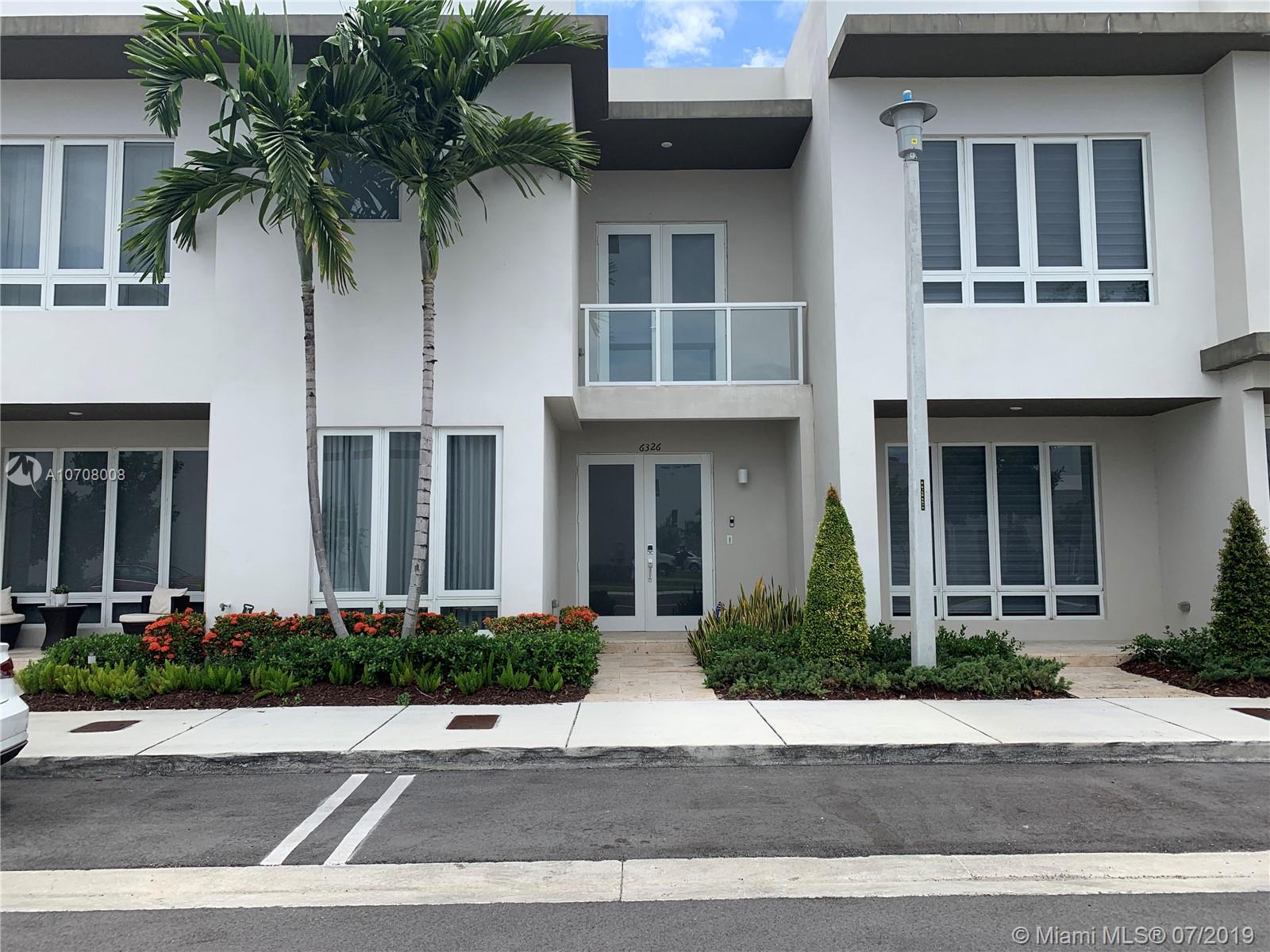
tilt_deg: +5.8
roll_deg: +0.4
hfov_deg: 67.3
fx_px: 954
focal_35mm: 26
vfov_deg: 53.1
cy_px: 476
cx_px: 635
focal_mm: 4.25
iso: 25
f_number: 1.8
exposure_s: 1/1812
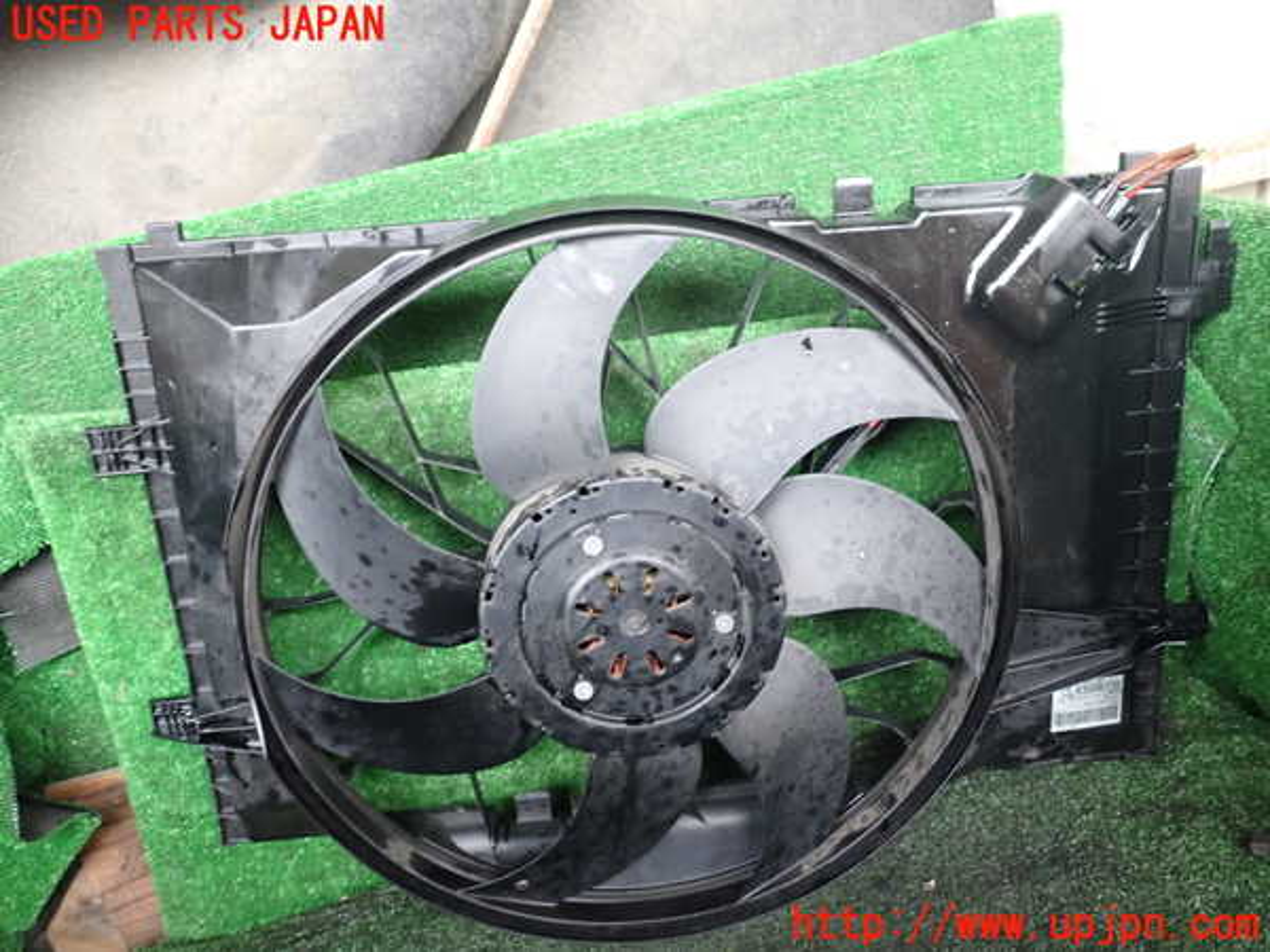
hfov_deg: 60.0
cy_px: 476
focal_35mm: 30
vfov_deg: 46.8
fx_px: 1101
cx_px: 635
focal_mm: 5.4
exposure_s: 1/30
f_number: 2.3
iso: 400
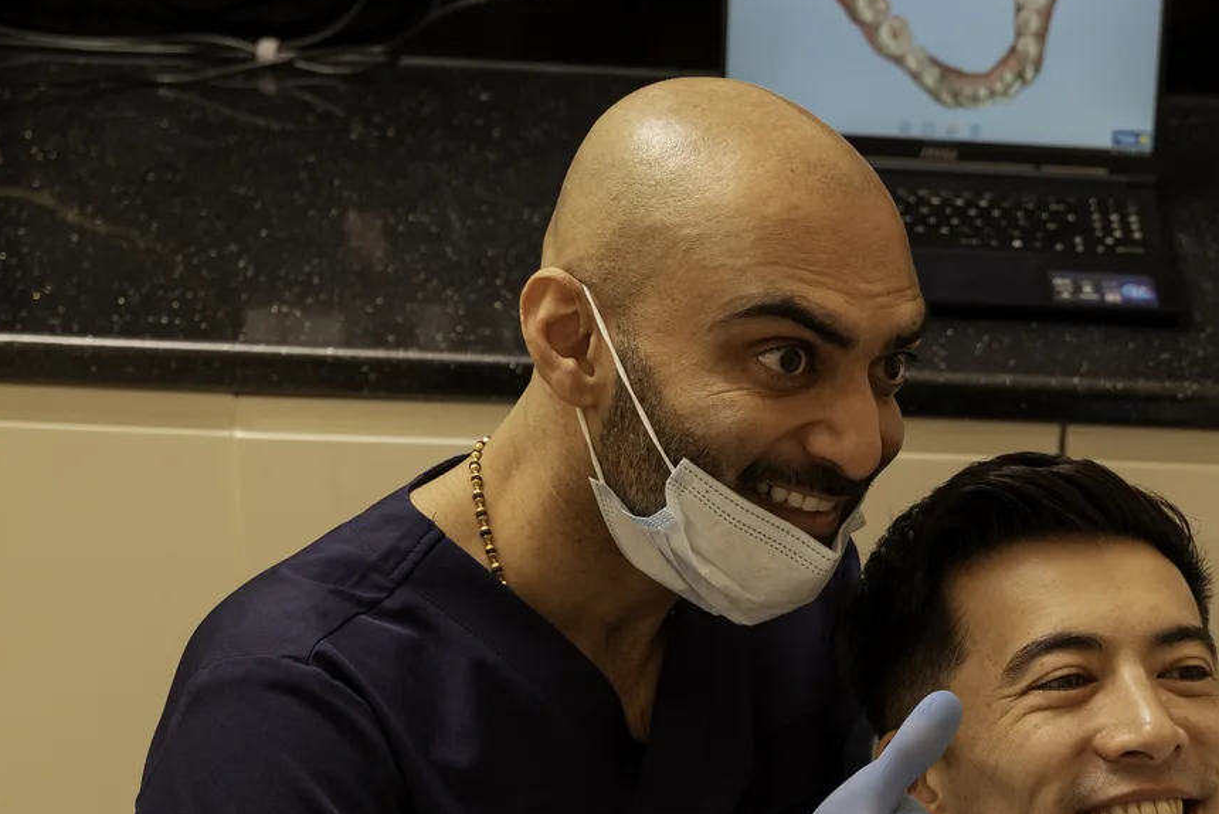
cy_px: 695
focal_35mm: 96
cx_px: 1050
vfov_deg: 14.2
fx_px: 3252
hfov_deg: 20.9
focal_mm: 43
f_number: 4.5
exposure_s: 1/250
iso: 400
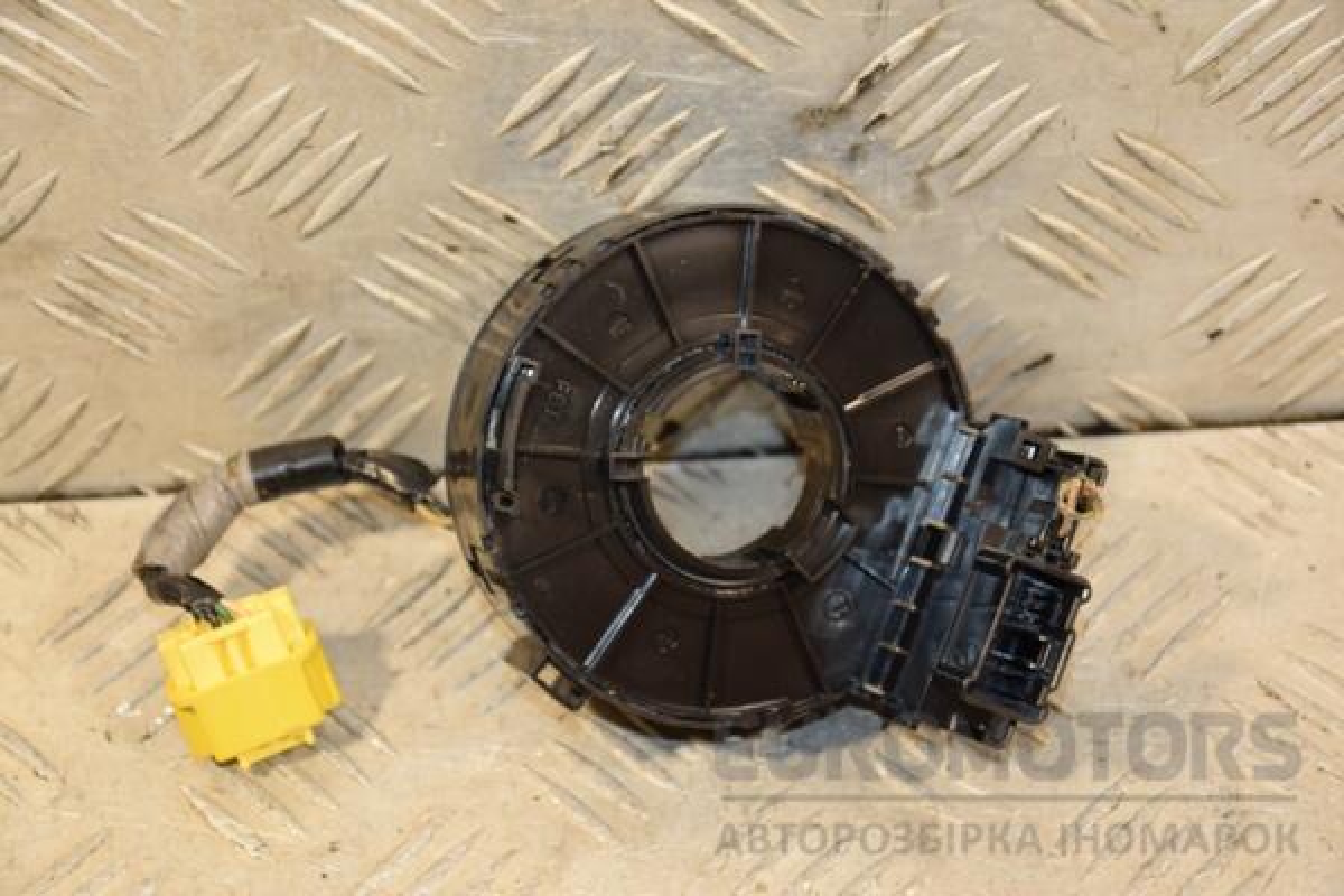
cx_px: 672
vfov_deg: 13.0
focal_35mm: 105
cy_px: 448
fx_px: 3920
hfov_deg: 19.5
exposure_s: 1/80
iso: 800
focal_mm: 70
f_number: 5.3
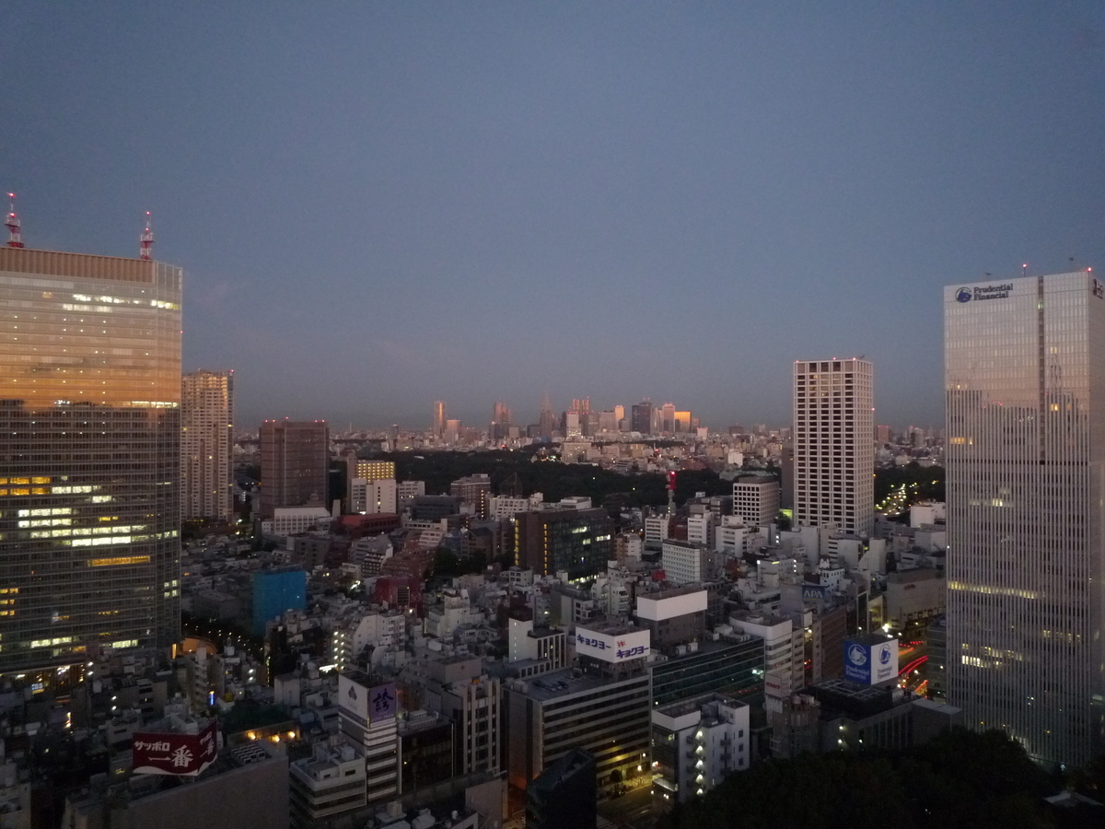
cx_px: 552
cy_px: 414
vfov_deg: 54.9
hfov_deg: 69.4
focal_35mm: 25
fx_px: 798
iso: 400
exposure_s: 1/5
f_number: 2.8
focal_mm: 4.4
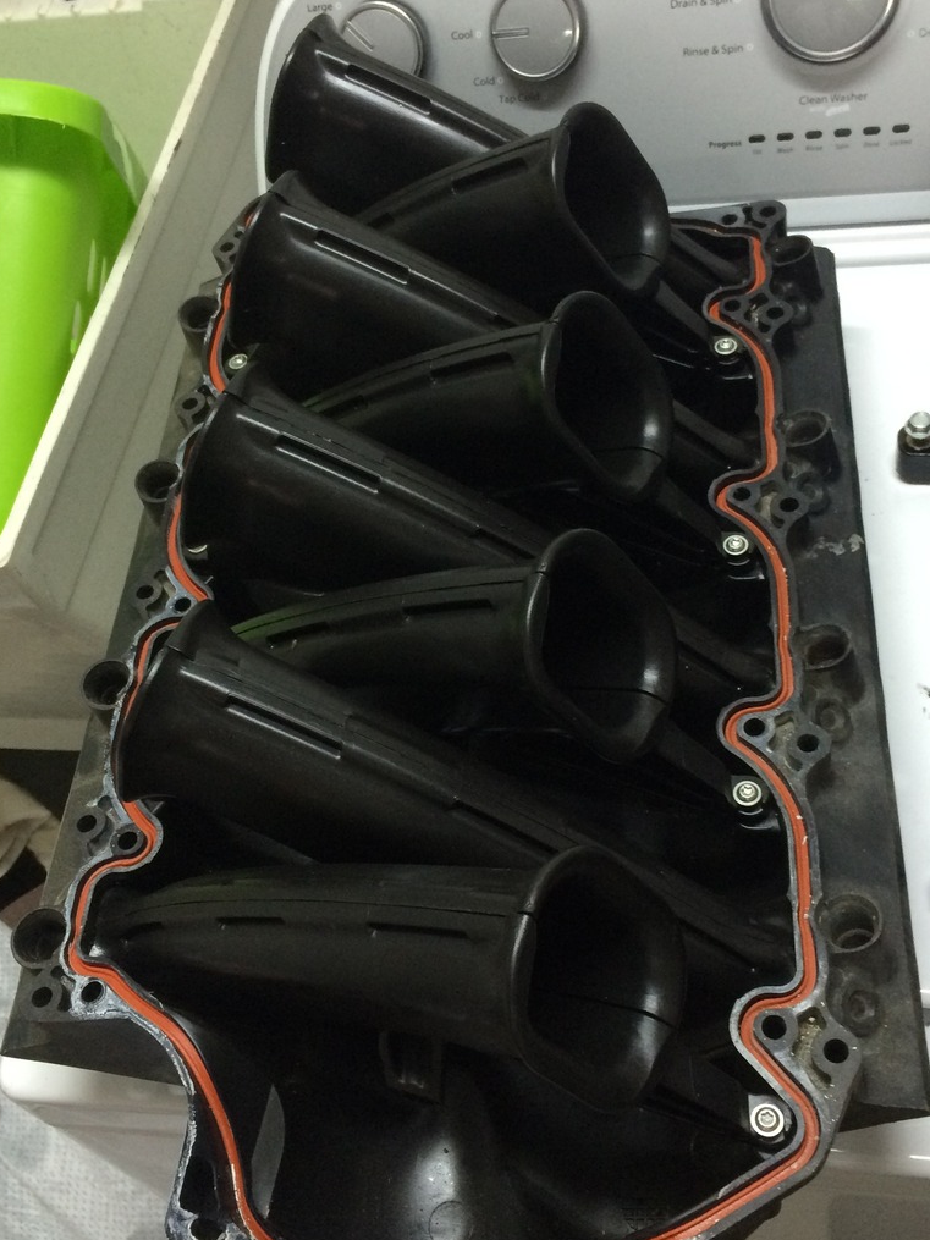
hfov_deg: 36.8
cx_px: 500
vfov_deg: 47.9
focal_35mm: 39
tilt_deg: -53.3
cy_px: 616
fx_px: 1397
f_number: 2.2
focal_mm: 4.15
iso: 160
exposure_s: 1/30
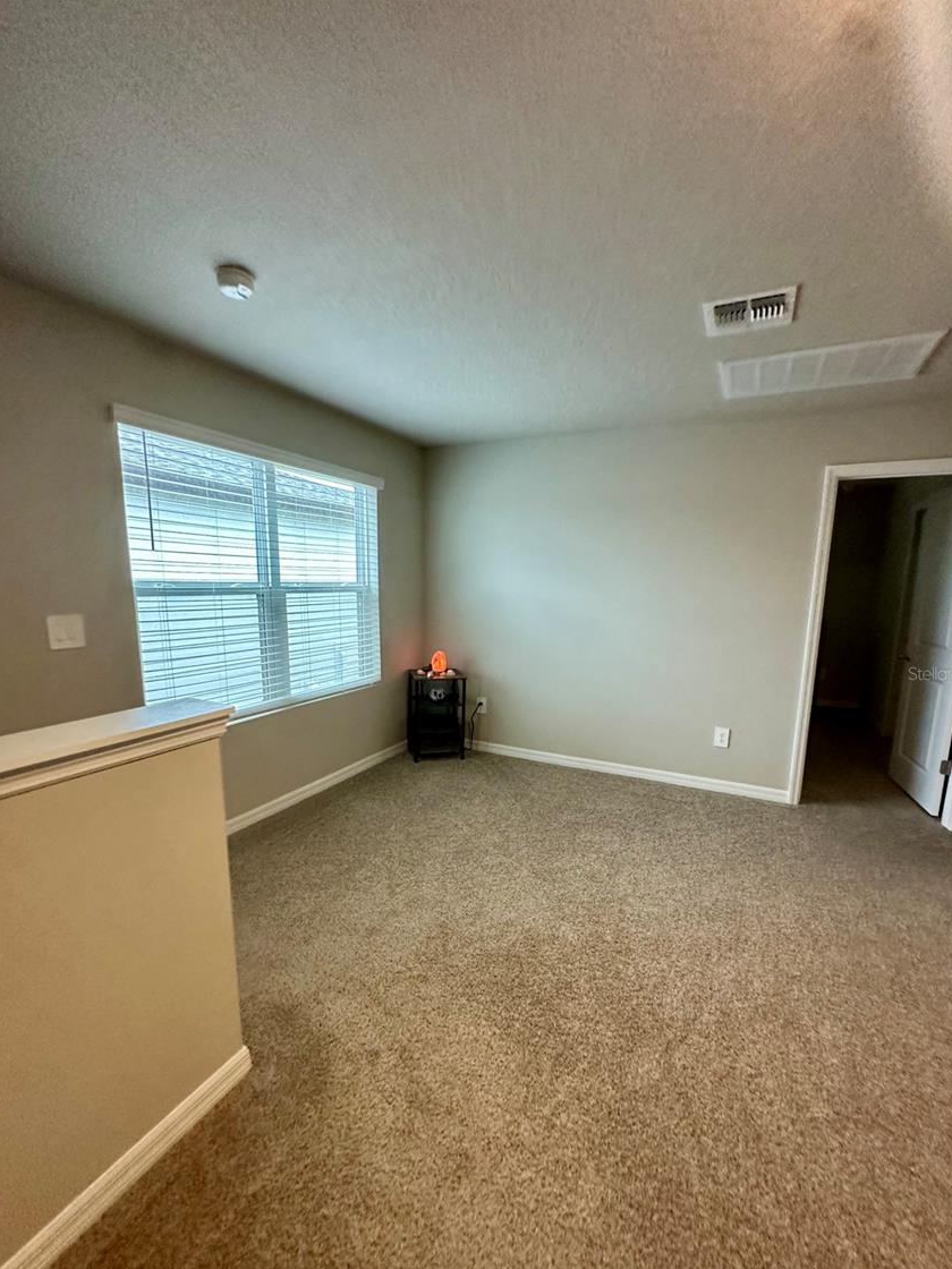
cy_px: 673
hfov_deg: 81.7
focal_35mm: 15
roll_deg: -2.9
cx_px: 478
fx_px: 550
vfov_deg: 98.1
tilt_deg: -10.4
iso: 320
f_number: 2.2
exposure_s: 1/60
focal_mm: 2.22
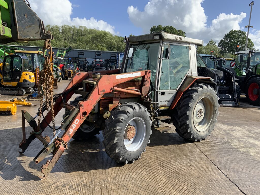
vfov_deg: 48.2
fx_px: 218
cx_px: 130
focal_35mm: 29
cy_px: 98
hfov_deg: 61.7
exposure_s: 1/978
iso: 16
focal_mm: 3
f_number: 1.8
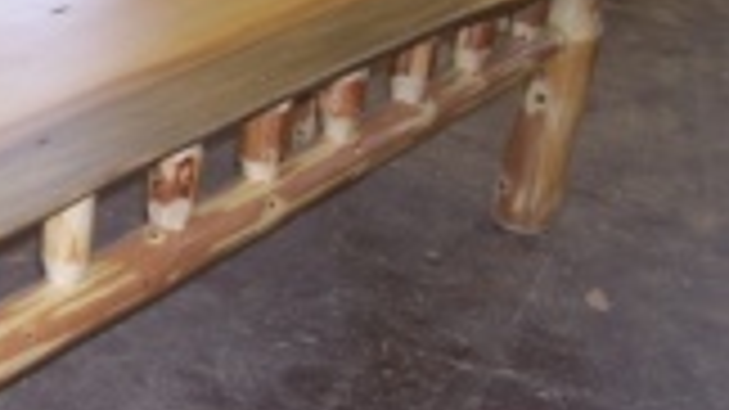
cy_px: 354
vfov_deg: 13.1
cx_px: -110
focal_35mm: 92
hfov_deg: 21.7
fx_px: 1778
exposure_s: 1/60
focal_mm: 6
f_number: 2.7
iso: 80
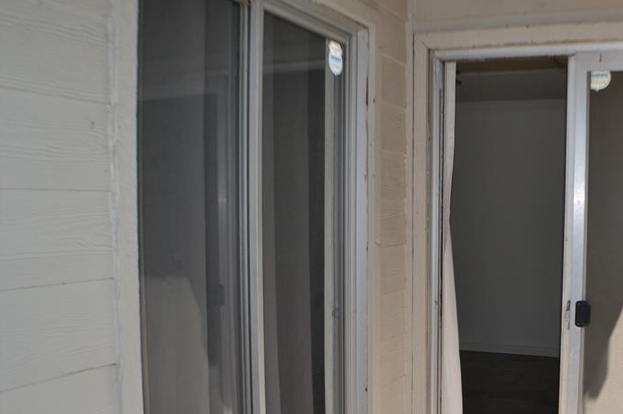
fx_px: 917
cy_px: 252
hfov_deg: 36.8
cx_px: 454
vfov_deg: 25.4
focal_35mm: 53
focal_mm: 24
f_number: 4
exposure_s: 1/160
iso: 100
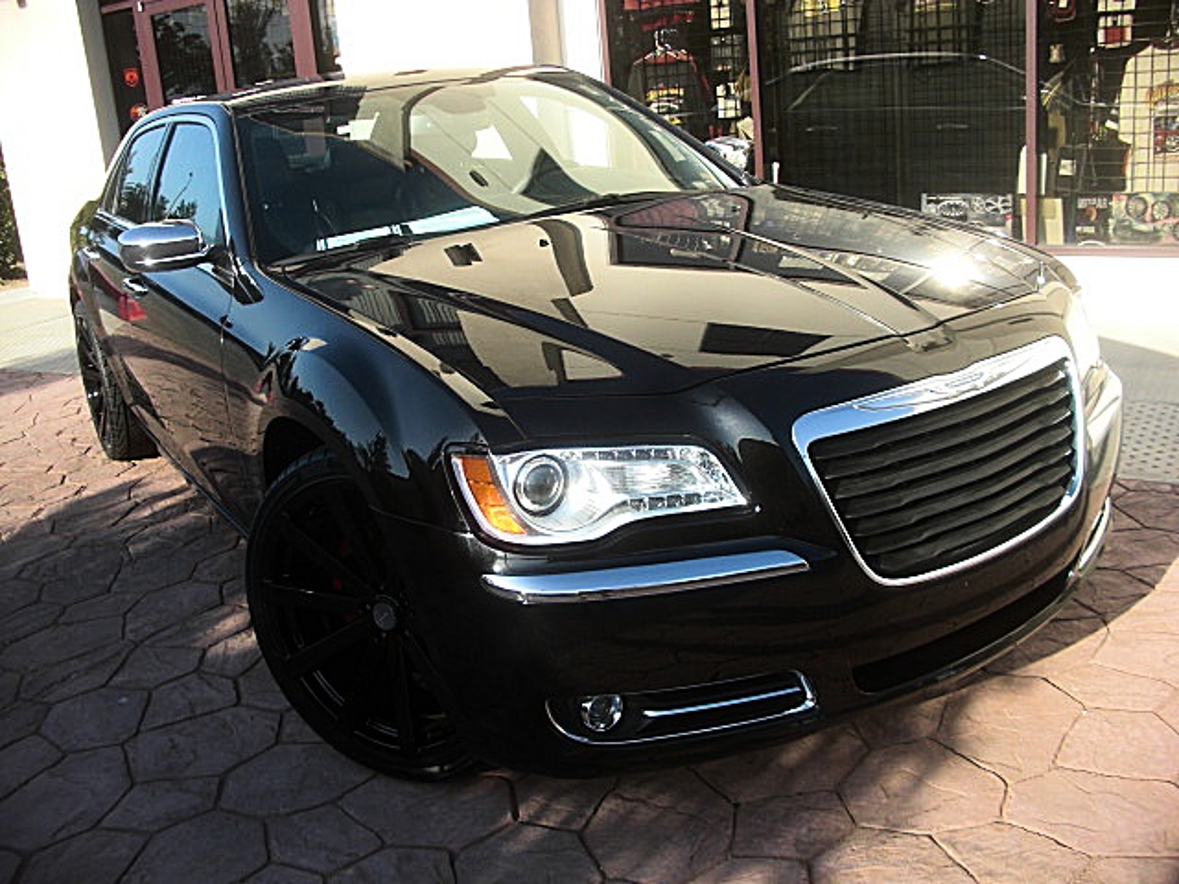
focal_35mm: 36
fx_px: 1226
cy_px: 442
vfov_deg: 39.7
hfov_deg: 51.4
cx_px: 590
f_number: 2.8
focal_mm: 6.3
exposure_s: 1/320
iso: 50
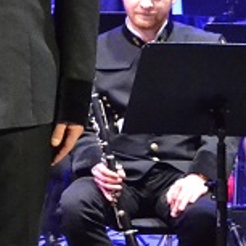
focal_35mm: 187
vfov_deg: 9.3
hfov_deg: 8.5
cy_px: -28
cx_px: -370
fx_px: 1504
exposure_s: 1/80
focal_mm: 28
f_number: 4.5
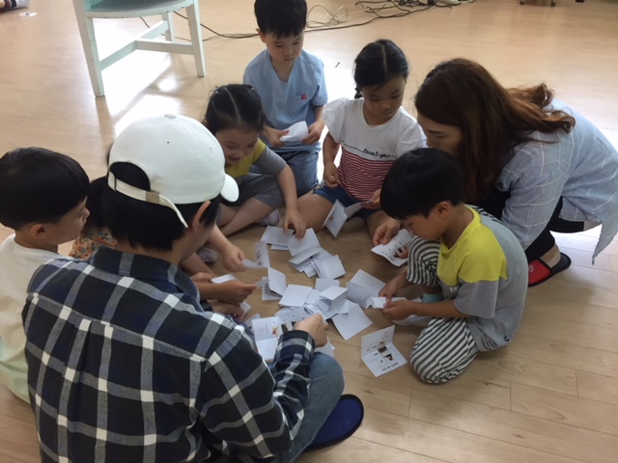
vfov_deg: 48.2
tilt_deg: -37.8
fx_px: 518
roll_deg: -0.4
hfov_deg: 61.7
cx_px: 309
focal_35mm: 29
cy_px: 232
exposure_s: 1/30
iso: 80
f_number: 2.2
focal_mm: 4.15
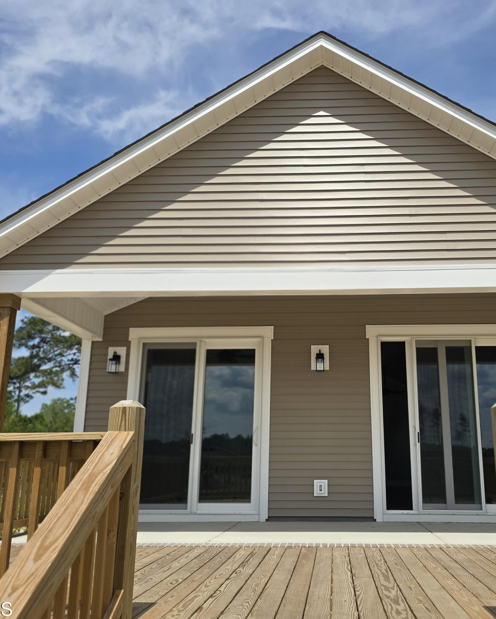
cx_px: 313
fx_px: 587
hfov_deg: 45.4
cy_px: 309
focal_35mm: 32
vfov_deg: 55.7
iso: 12
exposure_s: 1/1218
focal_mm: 6.3
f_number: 1.7
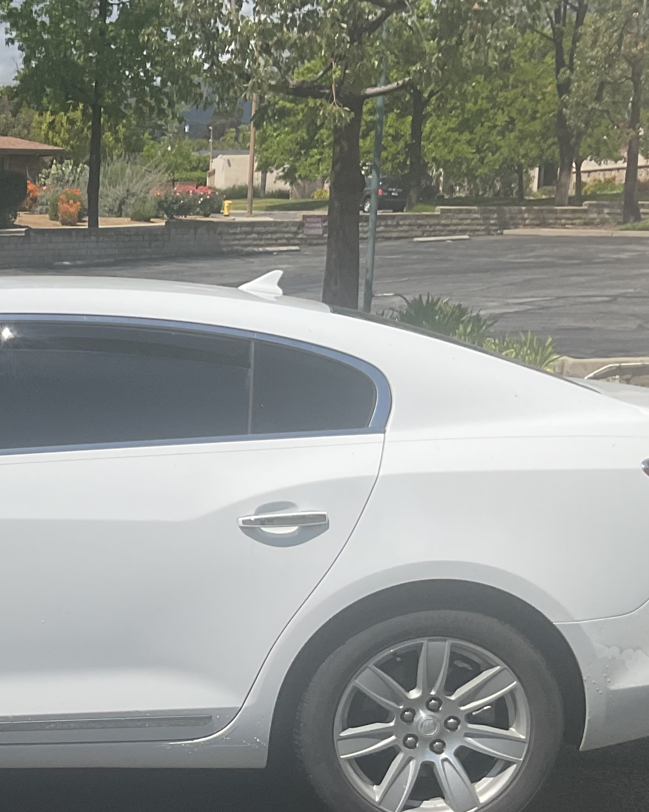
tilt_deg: -10.7
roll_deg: +0.1
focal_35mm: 66
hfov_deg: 21.6
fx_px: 1585
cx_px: -118
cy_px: 551
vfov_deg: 28.5
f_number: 1.8
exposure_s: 1/3534
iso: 16
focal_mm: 3
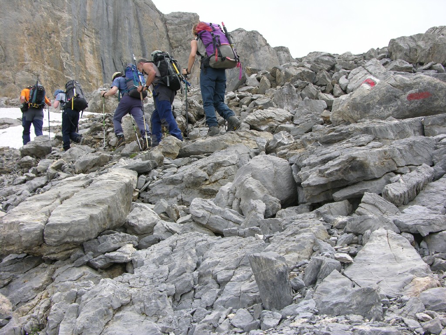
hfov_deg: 52.6
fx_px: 451
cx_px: 223
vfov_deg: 40.7
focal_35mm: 35
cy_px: 168
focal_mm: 8.9
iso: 50
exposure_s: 1/153
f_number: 5
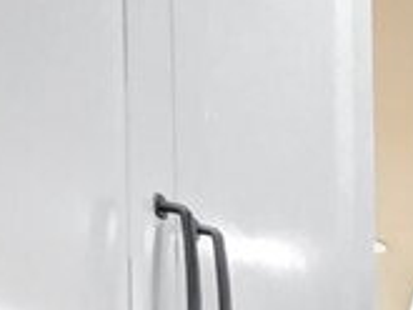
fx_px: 1254
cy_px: 812
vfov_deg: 11.1
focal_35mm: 105
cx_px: 1427
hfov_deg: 9.7
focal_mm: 10
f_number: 11
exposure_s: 1/5
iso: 3200
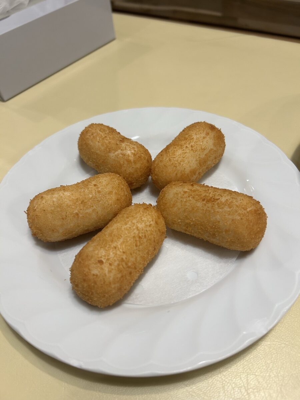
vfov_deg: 67.3
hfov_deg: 53.1
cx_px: 150
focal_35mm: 26
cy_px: 200
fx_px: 300
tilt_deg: -49.8
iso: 100
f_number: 1.5
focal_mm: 5.7
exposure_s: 1/100
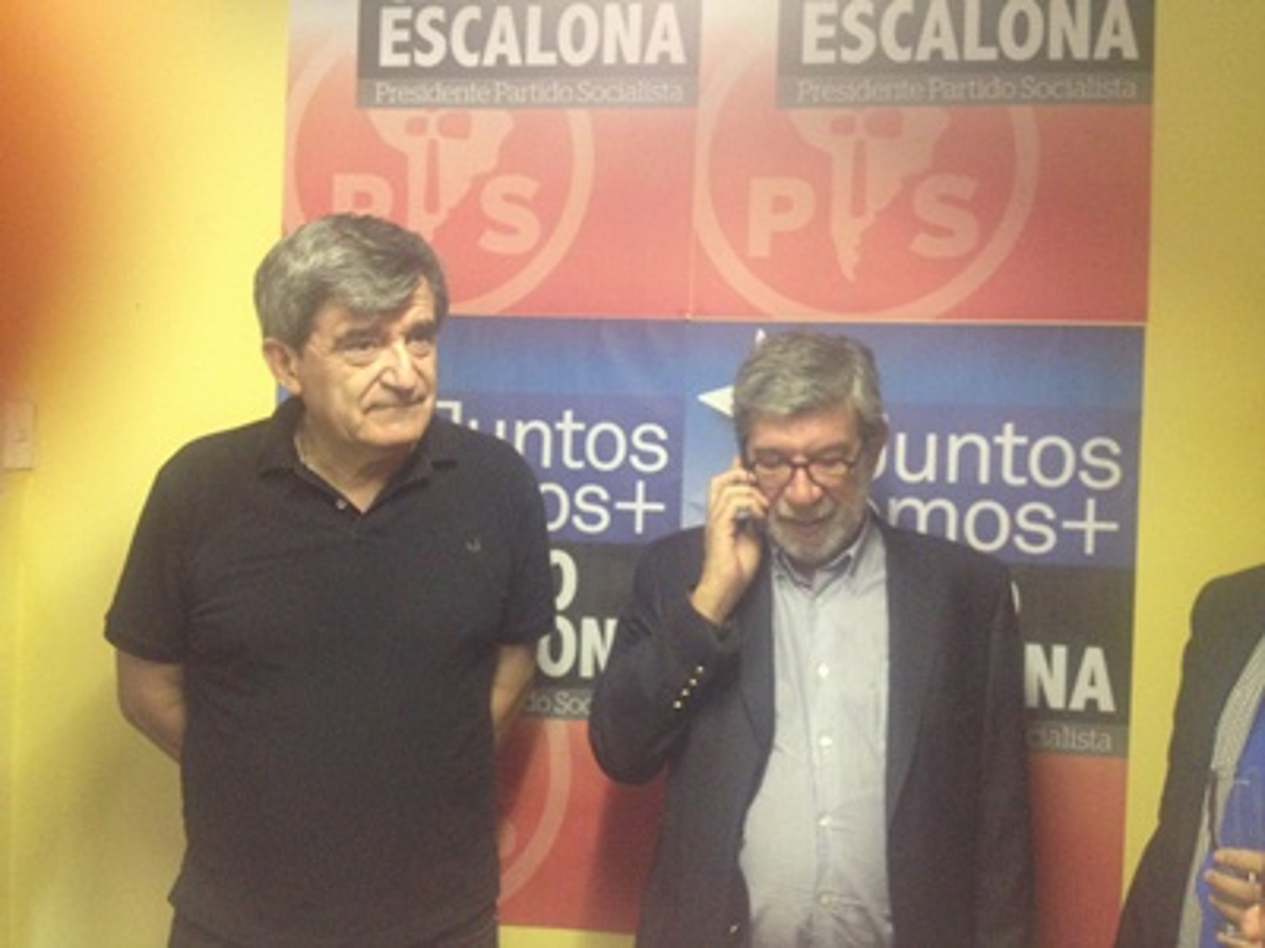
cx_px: 632
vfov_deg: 40.7
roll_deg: -1.8
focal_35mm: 35
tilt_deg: -1.4
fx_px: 1279
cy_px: 474
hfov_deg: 52.6
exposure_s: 1/20
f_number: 2.4
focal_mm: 4.28
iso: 250
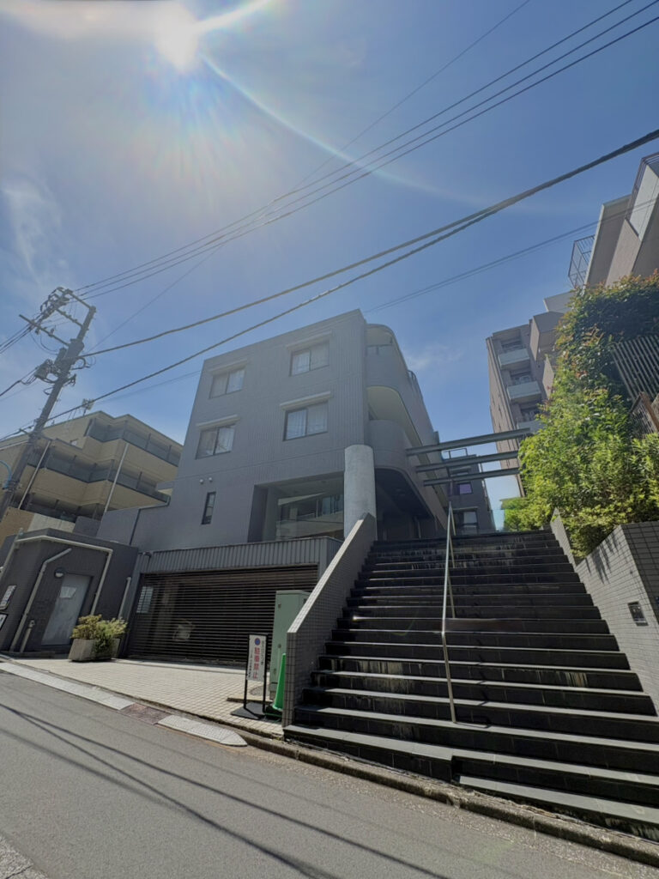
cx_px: 330
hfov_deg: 85.7
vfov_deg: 102.1
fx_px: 355
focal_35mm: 14
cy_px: 440
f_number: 2.2
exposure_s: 1/1600
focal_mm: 2.22
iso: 50
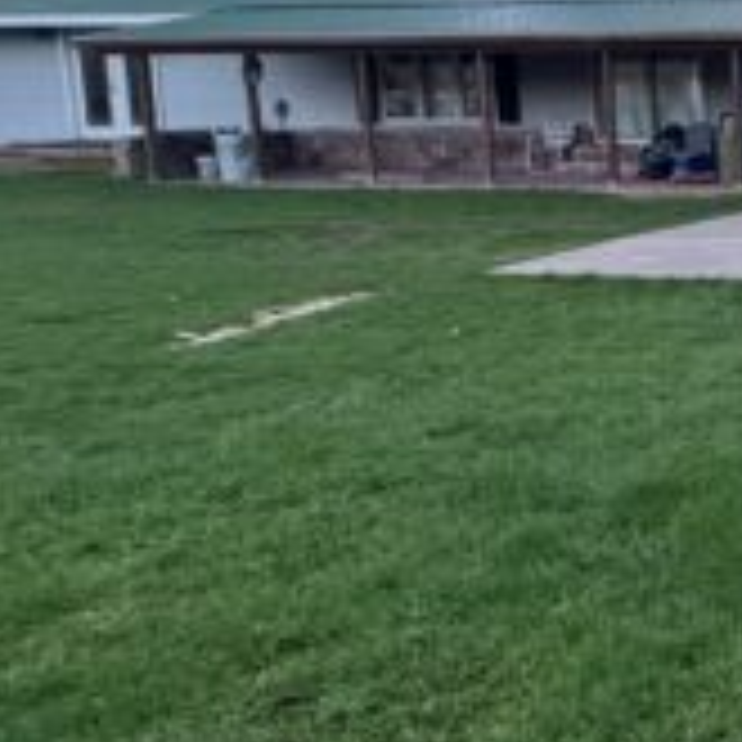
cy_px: 193
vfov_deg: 40.8
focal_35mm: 40
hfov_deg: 27.9
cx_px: 1117
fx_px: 970
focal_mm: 2.22
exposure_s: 1/68
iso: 320
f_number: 2.2
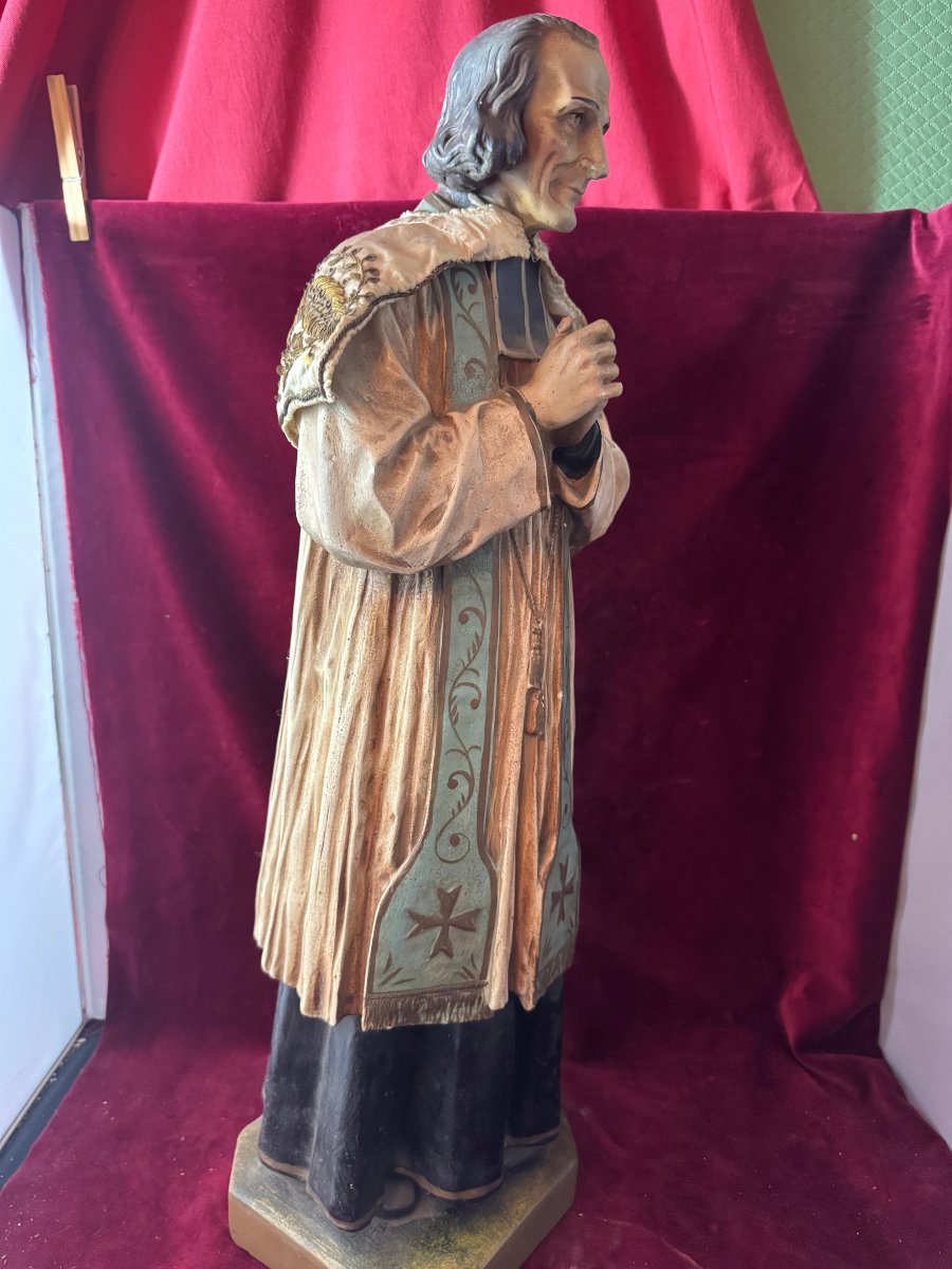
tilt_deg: -10.8
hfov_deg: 56.8
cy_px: 634
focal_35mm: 24
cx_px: 476
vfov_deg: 71.6
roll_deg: -0.5
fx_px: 880
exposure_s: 1/50
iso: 800
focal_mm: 6.76
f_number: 1.78
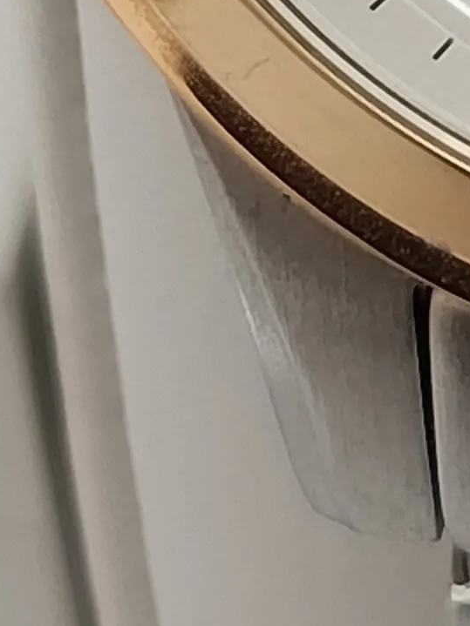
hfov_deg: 5.5
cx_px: 935
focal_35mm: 267
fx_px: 4835
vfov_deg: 7.2
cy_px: -526
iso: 252
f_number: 1.7
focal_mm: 5.24
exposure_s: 1/100
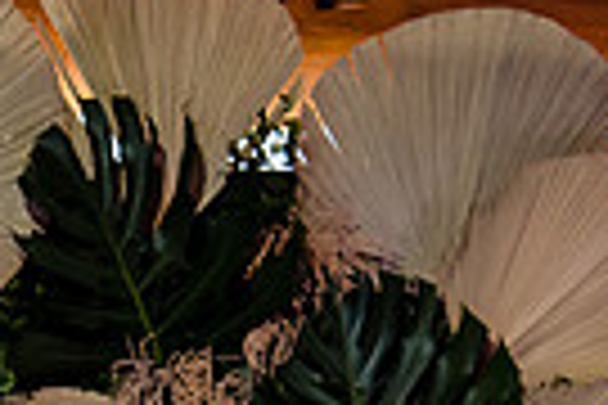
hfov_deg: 10.6
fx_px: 3192
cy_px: 772
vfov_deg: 7.0
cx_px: -257
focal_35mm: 189
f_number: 5.6
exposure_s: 1/125
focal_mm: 44
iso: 1250
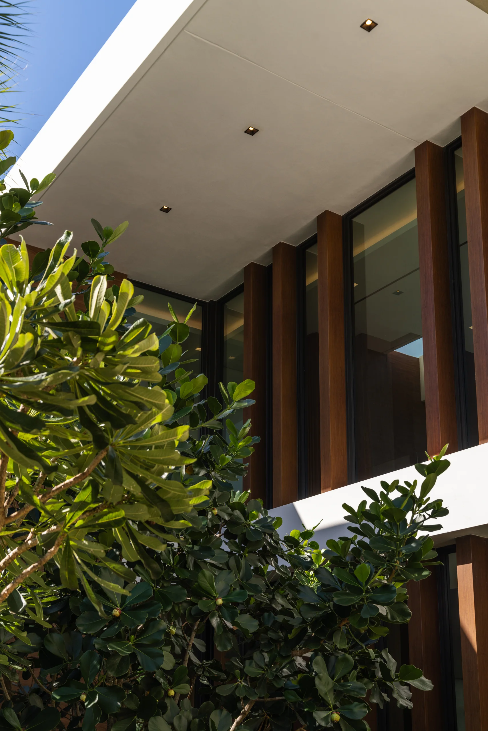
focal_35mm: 41
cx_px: 244
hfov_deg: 32.6
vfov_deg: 47.4
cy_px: 366
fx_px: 833
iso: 125
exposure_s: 1/160
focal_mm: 41
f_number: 8
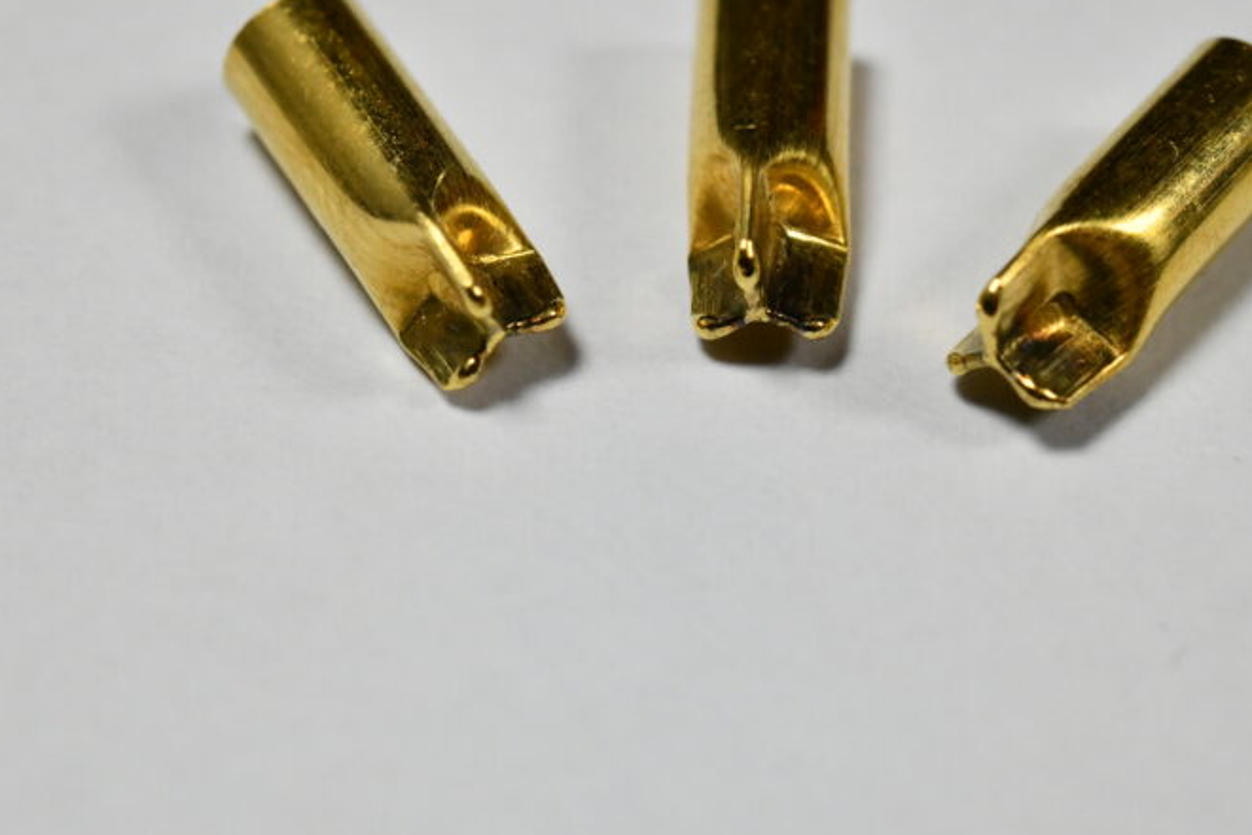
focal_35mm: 93
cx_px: 640
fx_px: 3235
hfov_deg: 21.9
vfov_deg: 14.7
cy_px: 279
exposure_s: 1/1000
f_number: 16
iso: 2500
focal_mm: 60
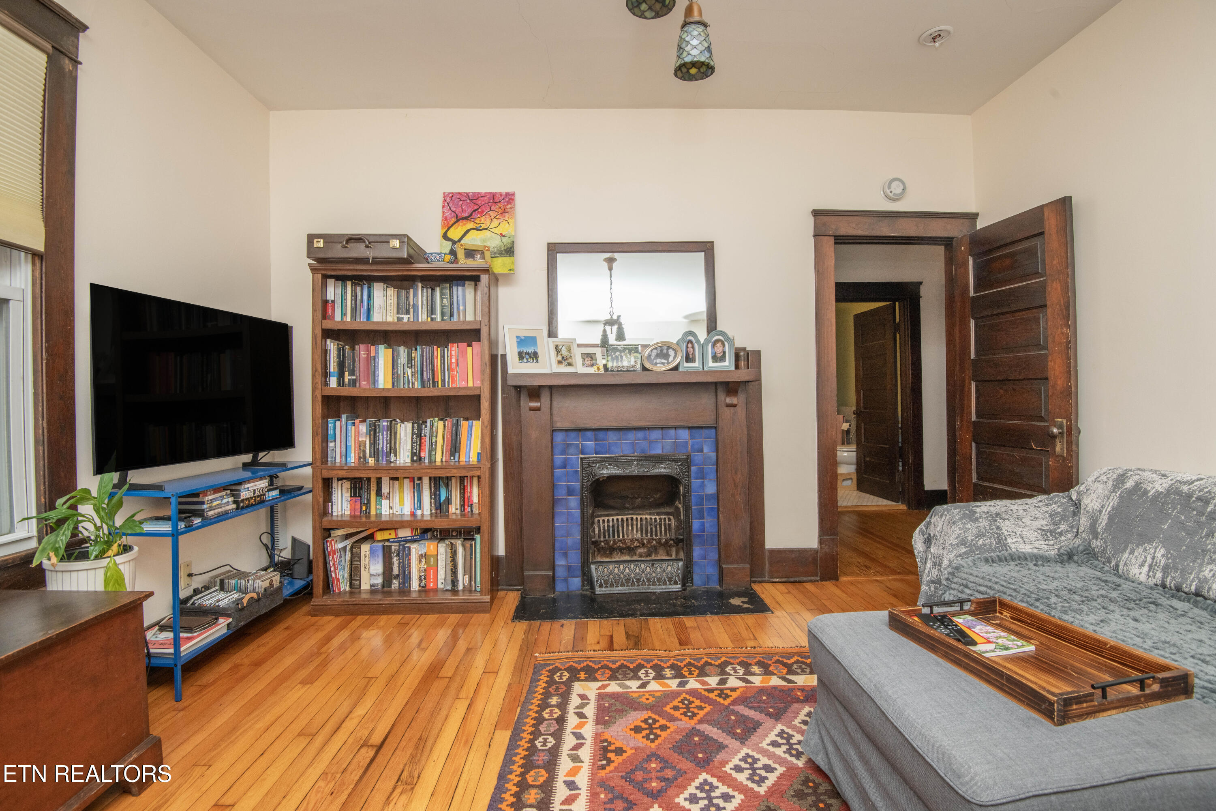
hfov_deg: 96.7
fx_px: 540
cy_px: 406
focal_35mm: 16
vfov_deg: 73.7
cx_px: 608
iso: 500
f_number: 9
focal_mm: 16
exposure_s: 1/250
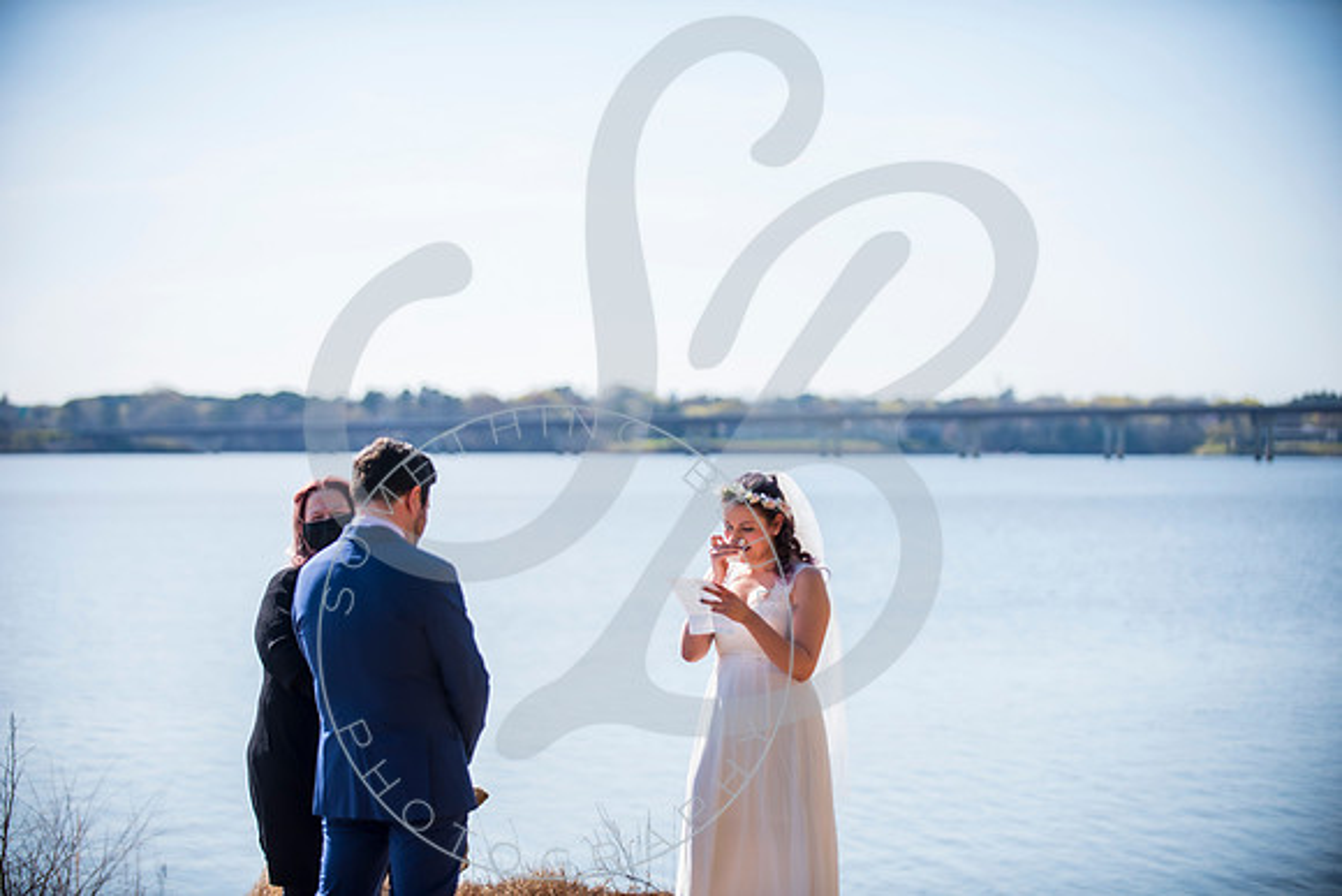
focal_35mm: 98
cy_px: 448
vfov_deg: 14.0
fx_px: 3654
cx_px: 671
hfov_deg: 20.8
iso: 100
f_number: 2.8
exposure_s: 1/1000
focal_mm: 98
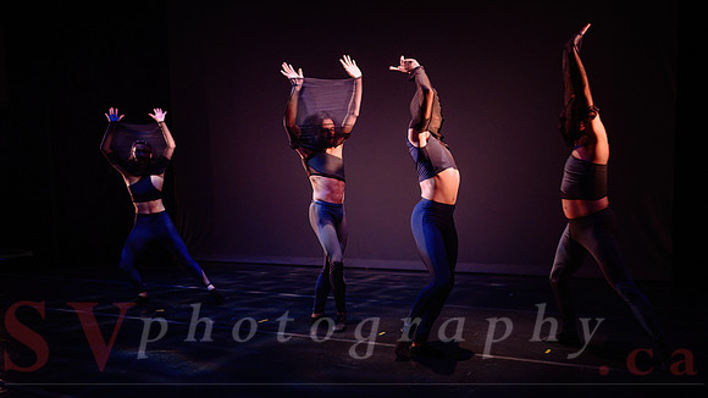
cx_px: 409
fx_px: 545
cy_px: 272
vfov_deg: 39.5
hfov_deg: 65.6
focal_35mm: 29
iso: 1000
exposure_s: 1/160
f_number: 1.4
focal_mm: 24
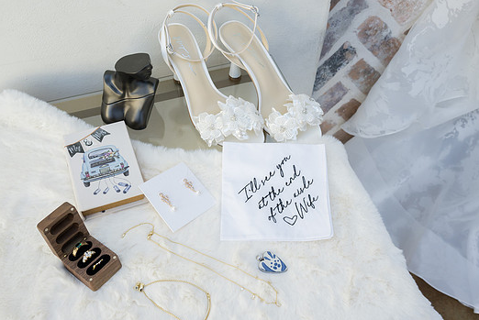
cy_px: 165
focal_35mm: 39
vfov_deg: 34.3
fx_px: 519
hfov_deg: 49.5
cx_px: 244
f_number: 8
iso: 200
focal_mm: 33.5
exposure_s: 1/80
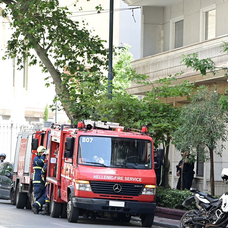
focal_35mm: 181
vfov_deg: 9.7
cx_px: 135
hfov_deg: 9.7
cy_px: 134
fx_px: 1349
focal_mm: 120
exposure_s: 1/50
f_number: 5.6
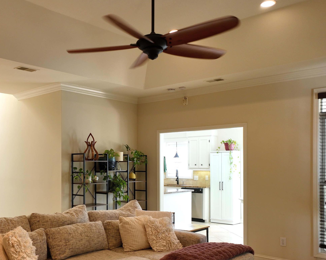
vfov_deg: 39.8
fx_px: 357
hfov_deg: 47.7
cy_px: 165
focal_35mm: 37
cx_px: 92
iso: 130
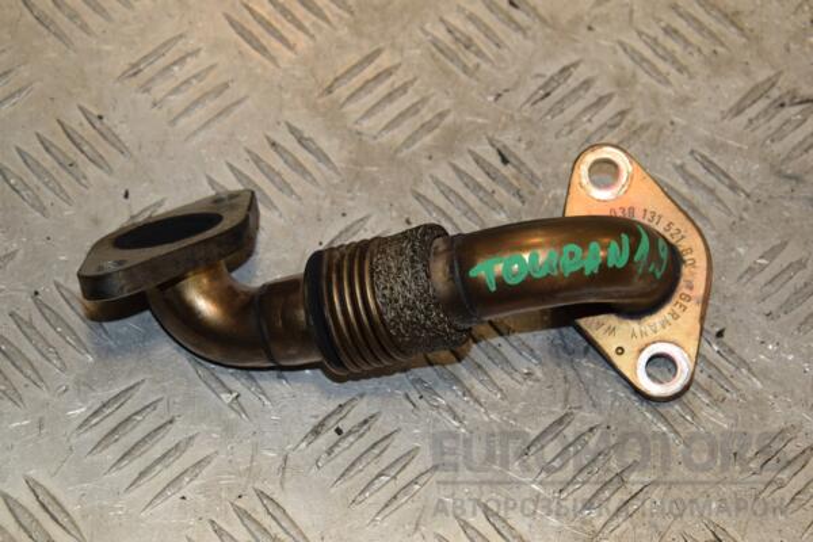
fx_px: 2236
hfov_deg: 20.6
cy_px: 271
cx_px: 406
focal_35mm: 99
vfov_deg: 13.8
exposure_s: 1/200
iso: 800
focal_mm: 66
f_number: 8
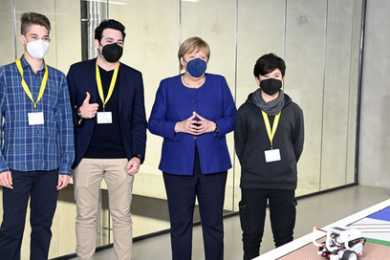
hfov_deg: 37.5
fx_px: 574
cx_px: 195
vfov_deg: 25.5
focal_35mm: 53
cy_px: 141
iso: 4000
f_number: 6.3
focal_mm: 48
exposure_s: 1/200
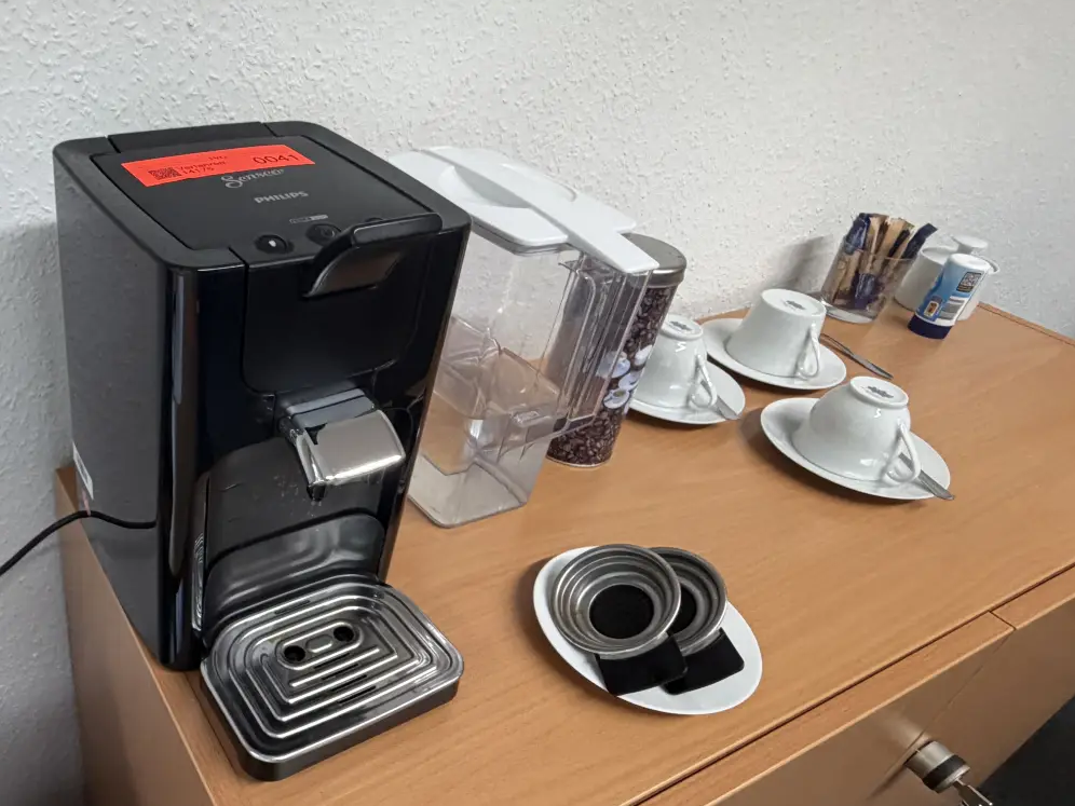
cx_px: 259
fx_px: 838
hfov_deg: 61.4
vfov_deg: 51.3
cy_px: 441
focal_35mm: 27
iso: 250
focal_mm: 2.22
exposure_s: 1/100
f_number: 2.2
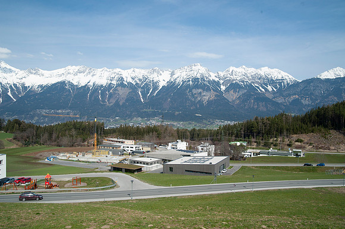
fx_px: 268
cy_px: 114
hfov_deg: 65.5
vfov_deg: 46.4
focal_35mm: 28
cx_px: 172
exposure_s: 1/500
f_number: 11
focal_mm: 28
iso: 200
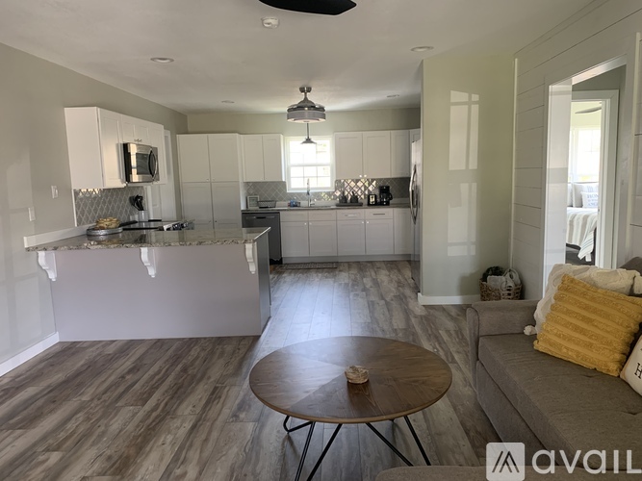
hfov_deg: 67.3
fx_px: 482
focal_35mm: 26
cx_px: 321
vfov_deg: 53.0
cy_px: 240
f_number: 1.8
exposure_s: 1/60
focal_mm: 4.25
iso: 160
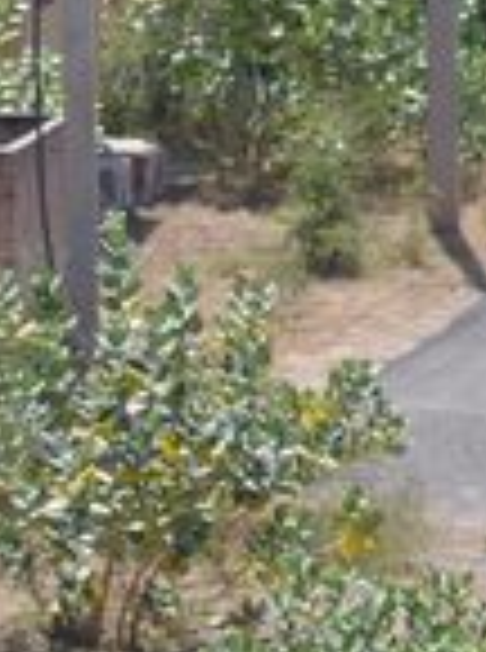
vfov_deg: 2.0
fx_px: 18577
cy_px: 245
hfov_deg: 1.5
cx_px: 207
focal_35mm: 988
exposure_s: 1/1600
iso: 400
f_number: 5.6
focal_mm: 140
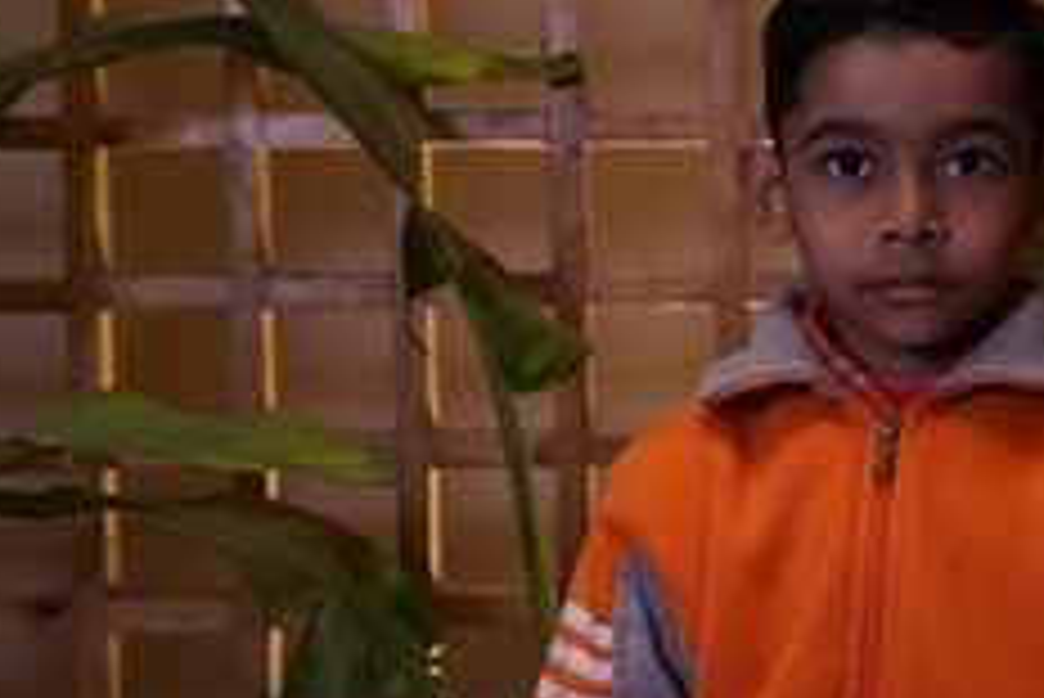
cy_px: 417
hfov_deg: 18.9
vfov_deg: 12.9
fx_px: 3076
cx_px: 972
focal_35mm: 106
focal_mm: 37
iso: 400
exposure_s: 1/125
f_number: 4.5
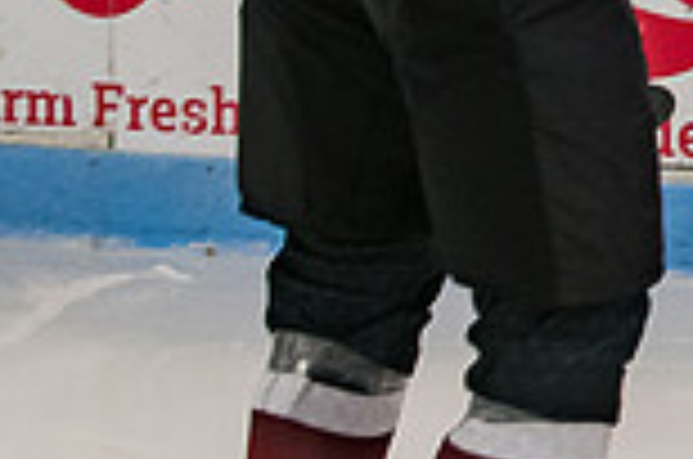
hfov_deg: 8.1
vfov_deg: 5.5
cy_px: -331
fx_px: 4706
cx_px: 1224
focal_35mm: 245
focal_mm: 34
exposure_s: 1/200
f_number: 4.5
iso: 640
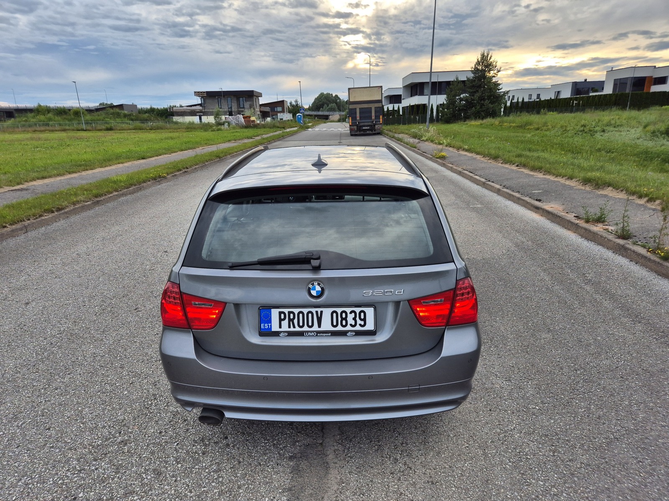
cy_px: 250
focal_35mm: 23
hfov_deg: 73.9
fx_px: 445
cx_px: 334
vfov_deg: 58.9
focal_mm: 5.4
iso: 25
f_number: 1.8
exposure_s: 1/282
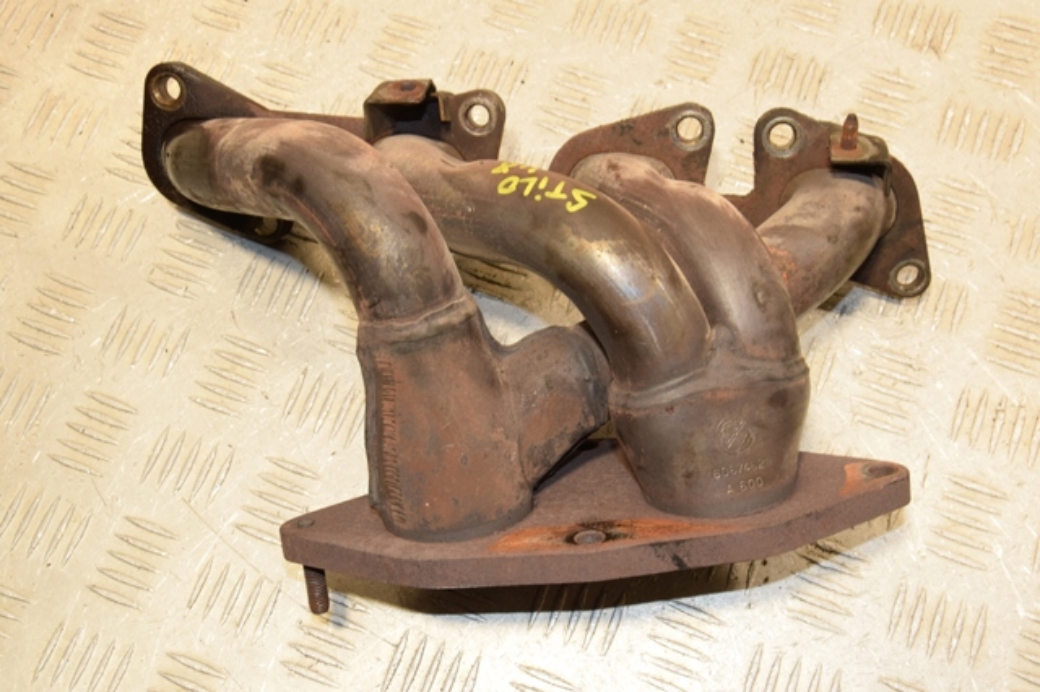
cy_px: 346
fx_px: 1386
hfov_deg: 41.1
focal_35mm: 48
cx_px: 520
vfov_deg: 28.0
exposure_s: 1/50
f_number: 11
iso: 800
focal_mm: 32
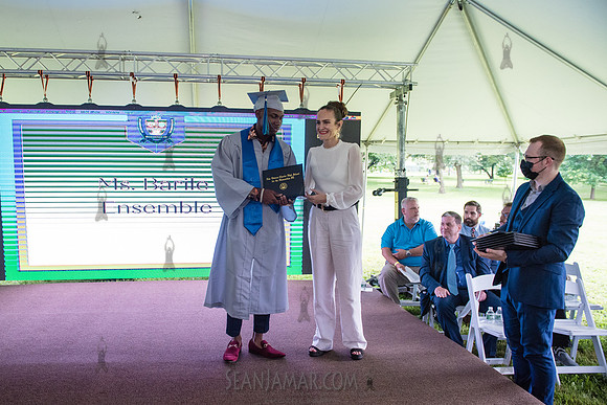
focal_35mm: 27
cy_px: 212
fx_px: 451
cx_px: 270
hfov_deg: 67.7
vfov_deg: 48.3
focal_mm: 24
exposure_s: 1/800
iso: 2500
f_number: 4
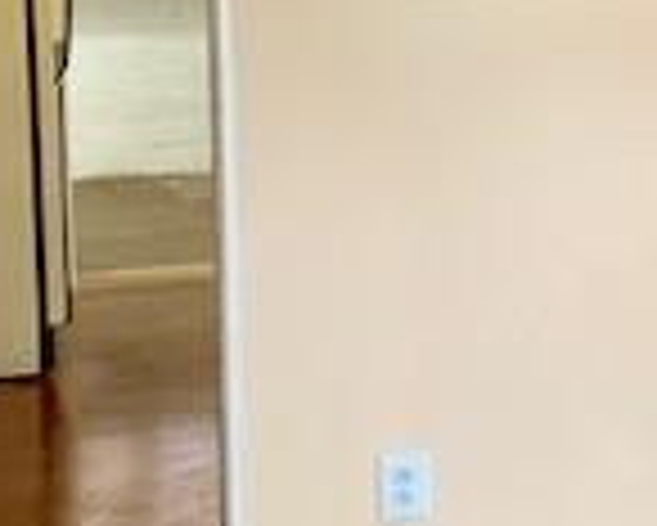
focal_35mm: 111
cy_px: -18
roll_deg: +0.5
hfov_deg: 16.6
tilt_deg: -2.5
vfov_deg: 13.7
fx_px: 2160
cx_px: 765
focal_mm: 4.25
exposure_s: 1/60
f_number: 1.8
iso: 125
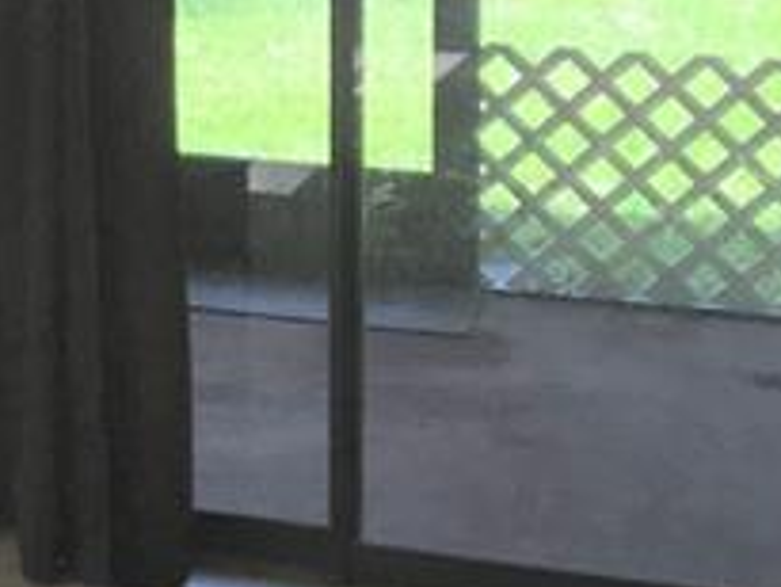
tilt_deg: -4.5
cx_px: -526
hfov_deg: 13.0
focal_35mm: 140
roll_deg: +0.5
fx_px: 3161
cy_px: -248
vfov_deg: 10.3
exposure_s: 1/139
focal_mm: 3.99
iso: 20
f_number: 1.8
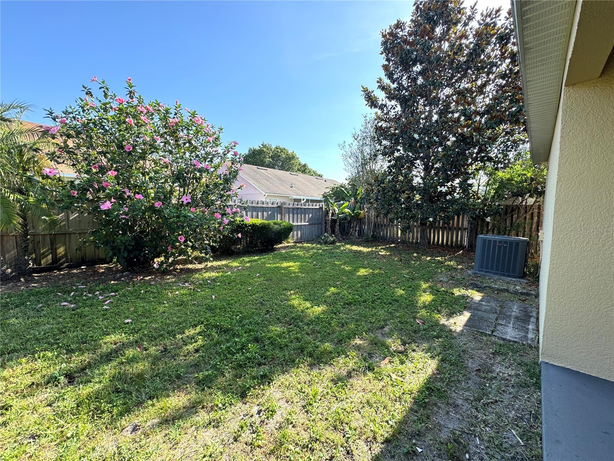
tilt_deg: -4.2
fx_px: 248
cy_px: 230
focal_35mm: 14
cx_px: 307
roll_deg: -1.3
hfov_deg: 102.1
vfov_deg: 85.7
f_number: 2.2
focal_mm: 2.22
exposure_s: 1/401
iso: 50
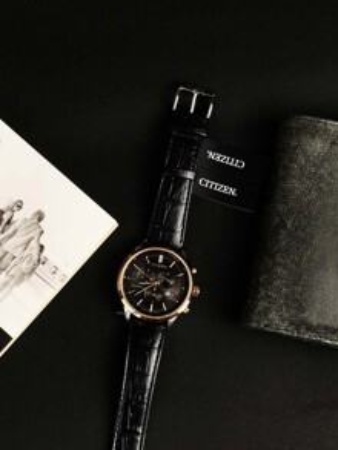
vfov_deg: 27.3
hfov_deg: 20.7
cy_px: 266
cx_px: 157
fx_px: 924
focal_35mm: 71
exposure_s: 1/50
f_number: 2.4
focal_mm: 6
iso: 80
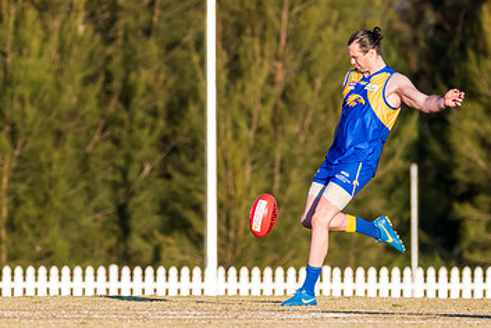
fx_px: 12722
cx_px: 289
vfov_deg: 1.5
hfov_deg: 2.2
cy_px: 117
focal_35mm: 932
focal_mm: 460
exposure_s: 1/2000
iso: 1000
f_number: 6.3
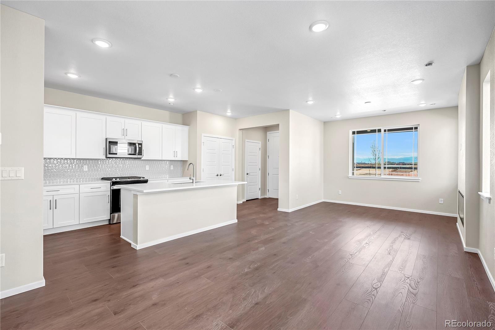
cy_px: 165
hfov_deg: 96.7
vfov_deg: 73.8
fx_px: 220
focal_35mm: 16
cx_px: 248
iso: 200
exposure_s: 1/3.33
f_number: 8
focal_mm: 16
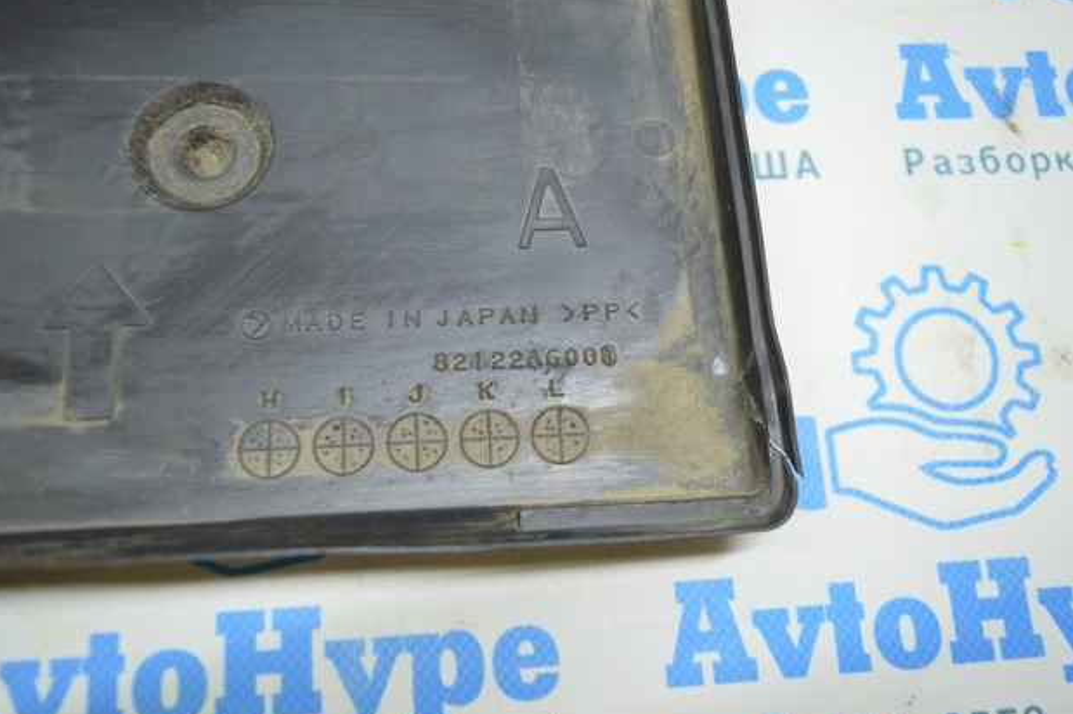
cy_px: 360
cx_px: 520
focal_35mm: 31
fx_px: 923
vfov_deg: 42.3
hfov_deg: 60.3
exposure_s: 1/40
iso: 400
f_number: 3.5
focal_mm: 20
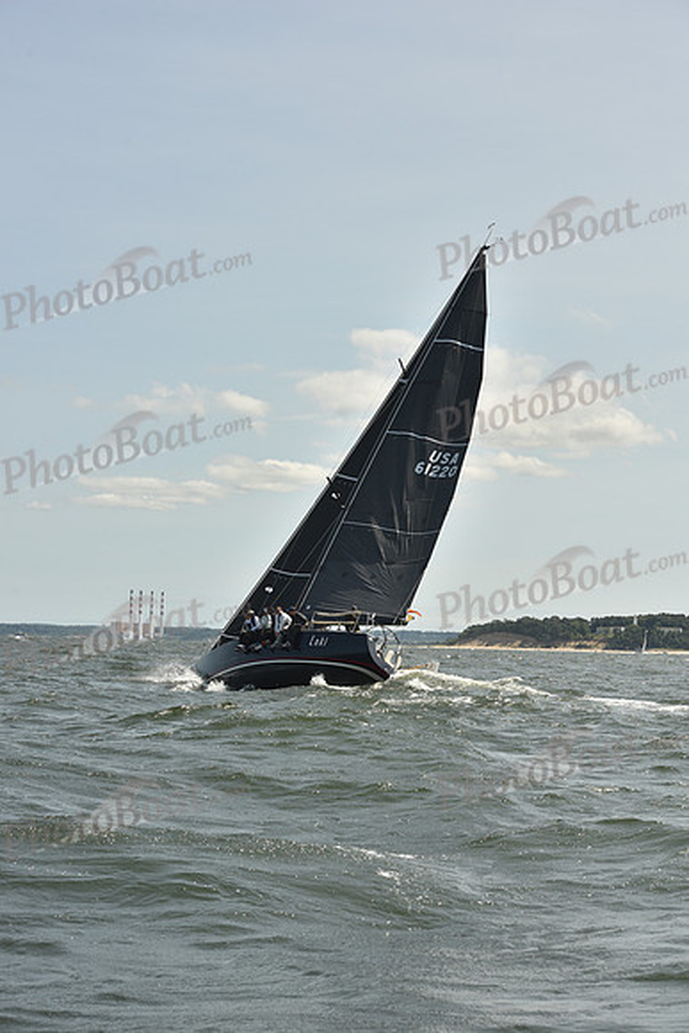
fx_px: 2008
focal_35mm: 70
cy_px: 516
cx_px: 344
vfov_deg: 28.8
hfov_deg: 19.5
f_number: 9
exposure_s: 1/800
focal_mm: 70
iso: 250
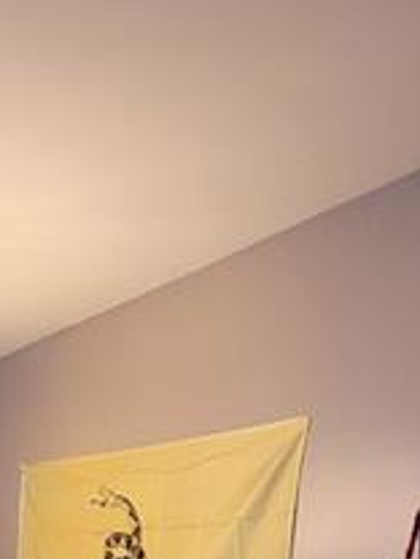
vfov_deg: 34.1
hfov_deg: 26.7
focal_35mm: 48
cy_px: 621
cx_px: -92
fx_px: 777
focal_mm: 1.74
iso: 250
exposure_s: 1/60
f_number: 2.2
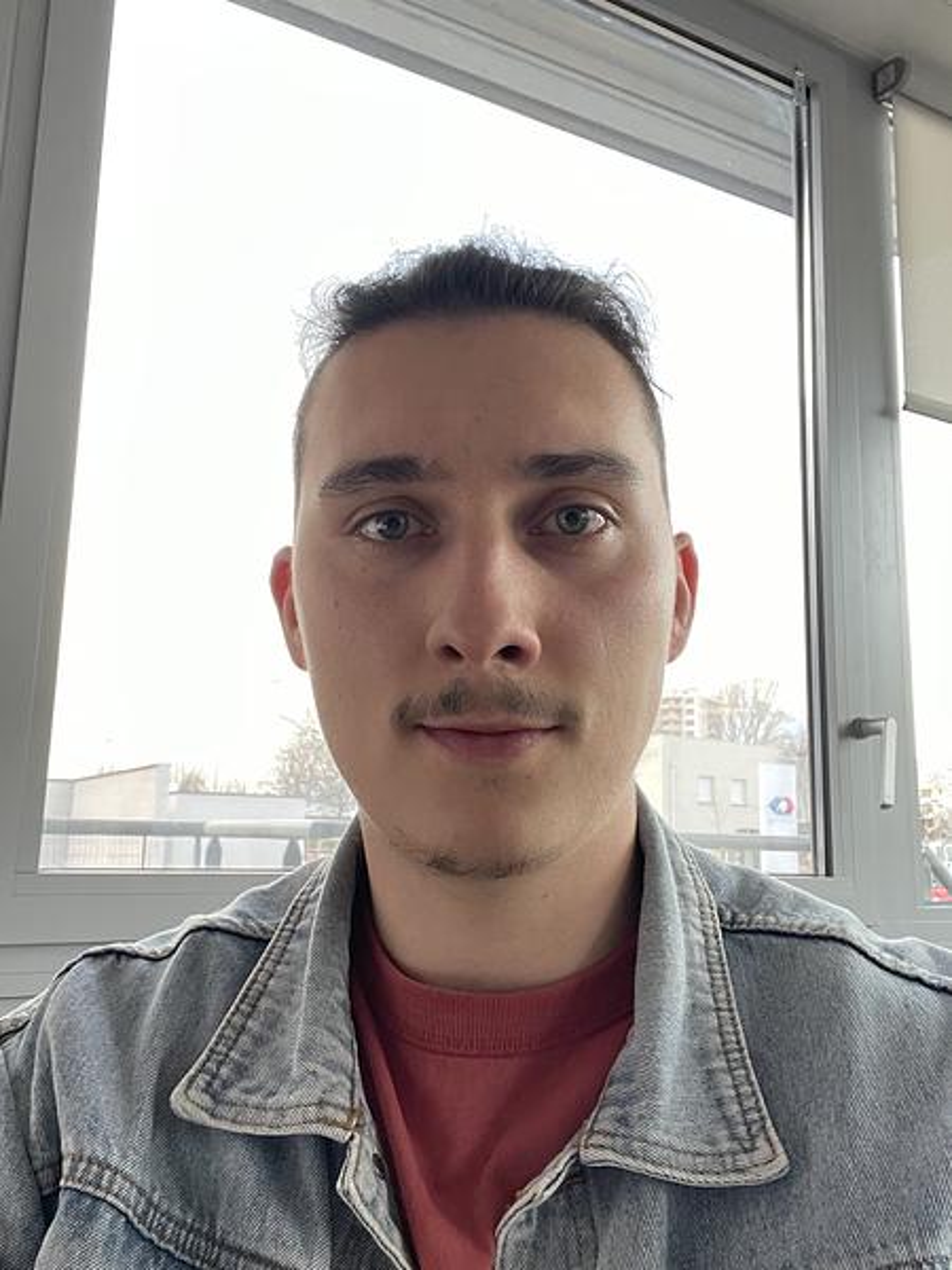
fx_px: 1100
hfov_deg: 46.8
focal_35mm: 30
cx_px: 476
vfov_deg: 60.0
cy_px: 635
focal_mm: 2.71
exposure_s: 1/50
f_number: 2.2
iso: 200
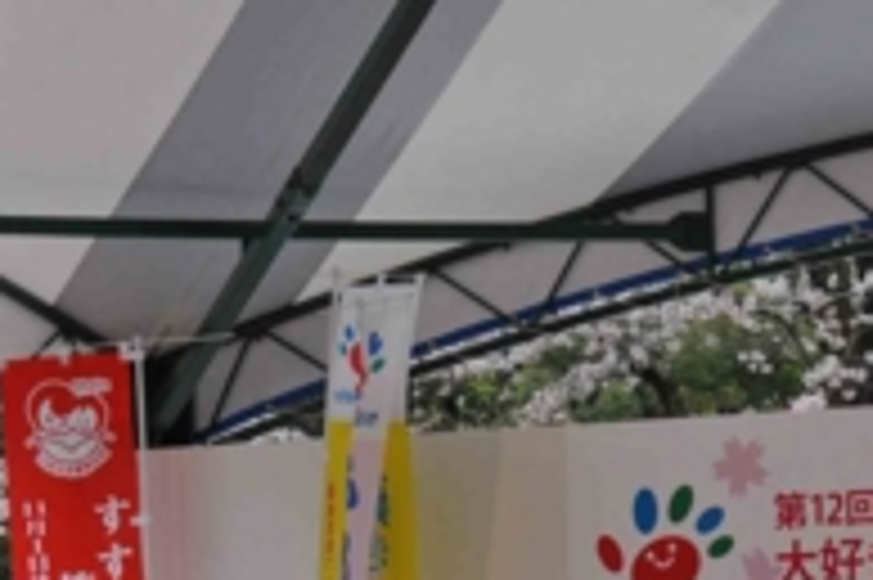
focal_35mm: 223
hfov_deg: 9.2
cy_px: 524
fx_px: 5403
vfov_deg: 6.1
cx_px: 806
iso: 280
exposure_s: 1/125
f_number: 5.6
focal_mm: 36
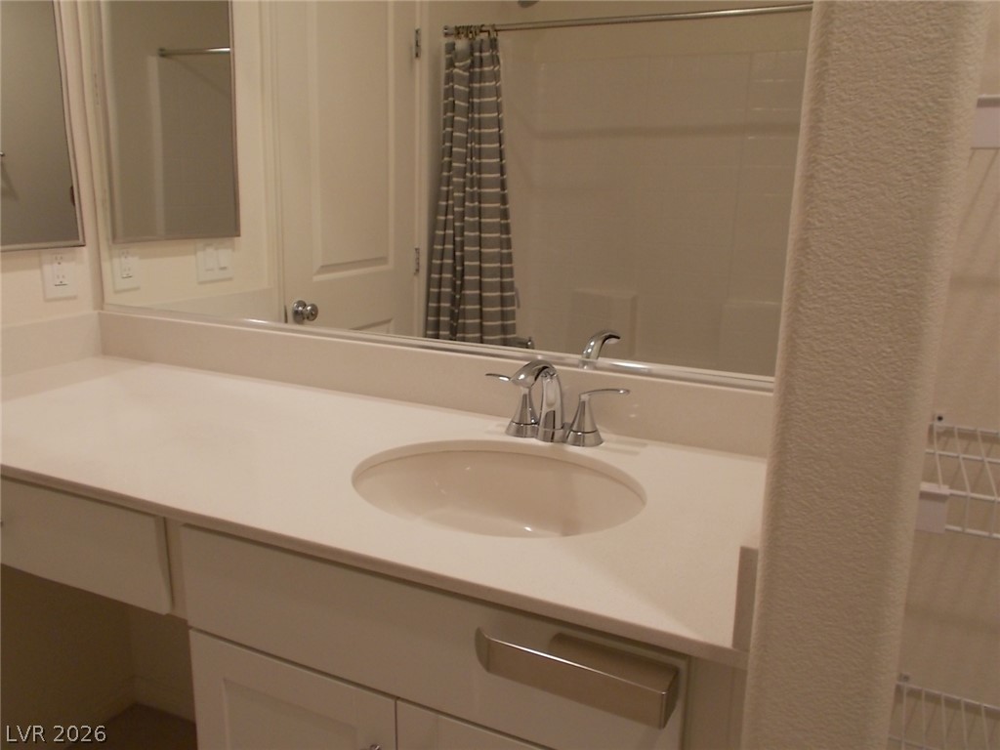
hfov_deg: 60.0
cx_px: 500
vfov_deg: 46.8
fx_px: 867
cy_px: 375
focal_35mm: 30
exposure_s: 1/25
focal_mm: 5.3
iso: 125
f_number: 3.4
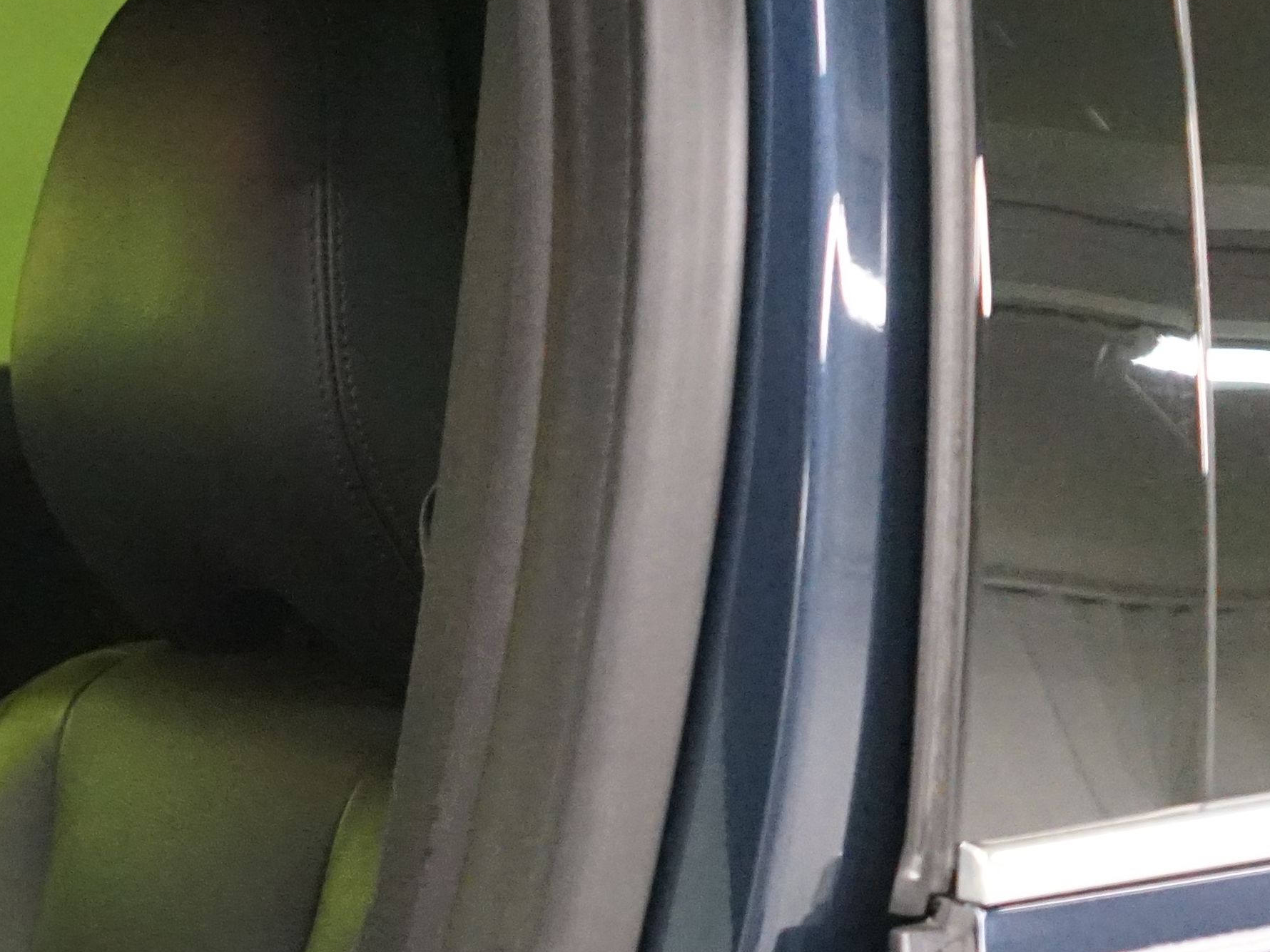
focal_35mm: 94
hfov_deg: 18.5
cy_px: 1358
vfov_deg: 14.8
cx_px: -634
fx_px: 3449
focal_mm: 29
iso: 6400
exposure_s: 1/80
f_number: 3.5
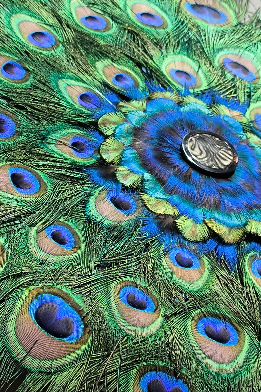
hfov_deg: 12.4
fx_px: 1196
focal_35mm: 110
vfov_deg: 18.6
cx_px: 75
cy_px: 244
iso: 50
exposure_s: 1/125
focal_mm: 6.92
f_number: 1.9
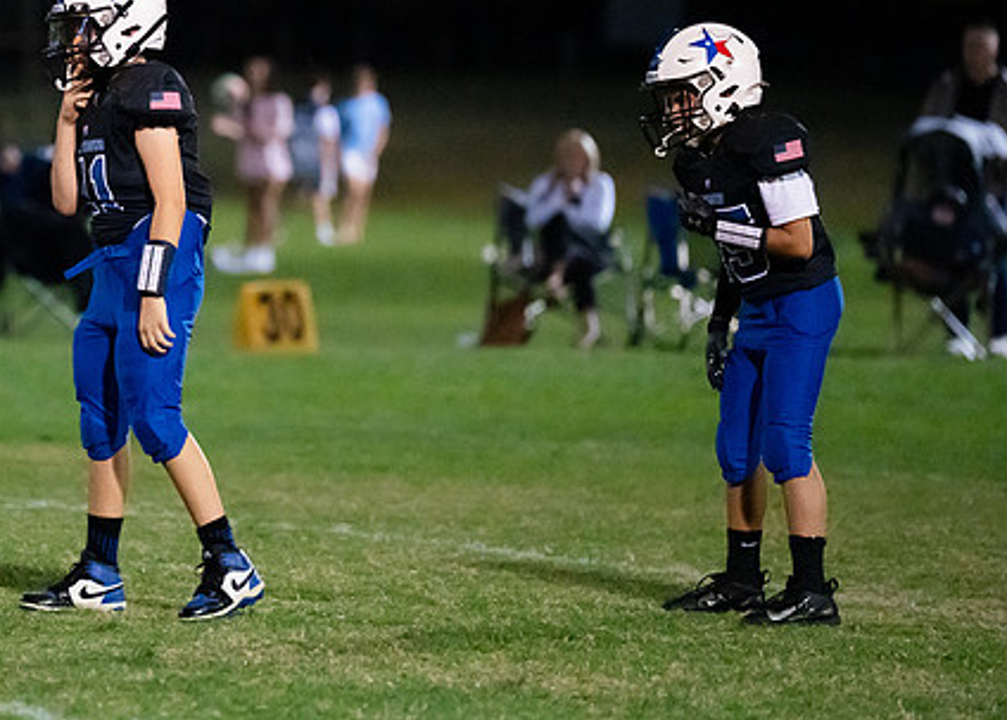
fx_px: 11156
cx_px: 52
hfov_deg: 5.2
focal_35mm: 390
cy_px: 179
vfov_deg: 3.7
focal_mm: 200
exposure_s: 1/1000
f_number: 2.8
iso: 8000
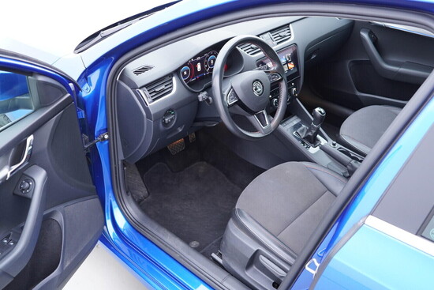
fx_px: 434
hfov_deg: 53.1
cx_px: 217
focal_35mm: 36
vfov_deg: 36.9
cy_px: 145
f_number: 2.8
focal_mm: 24
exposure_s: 1/40
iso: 400
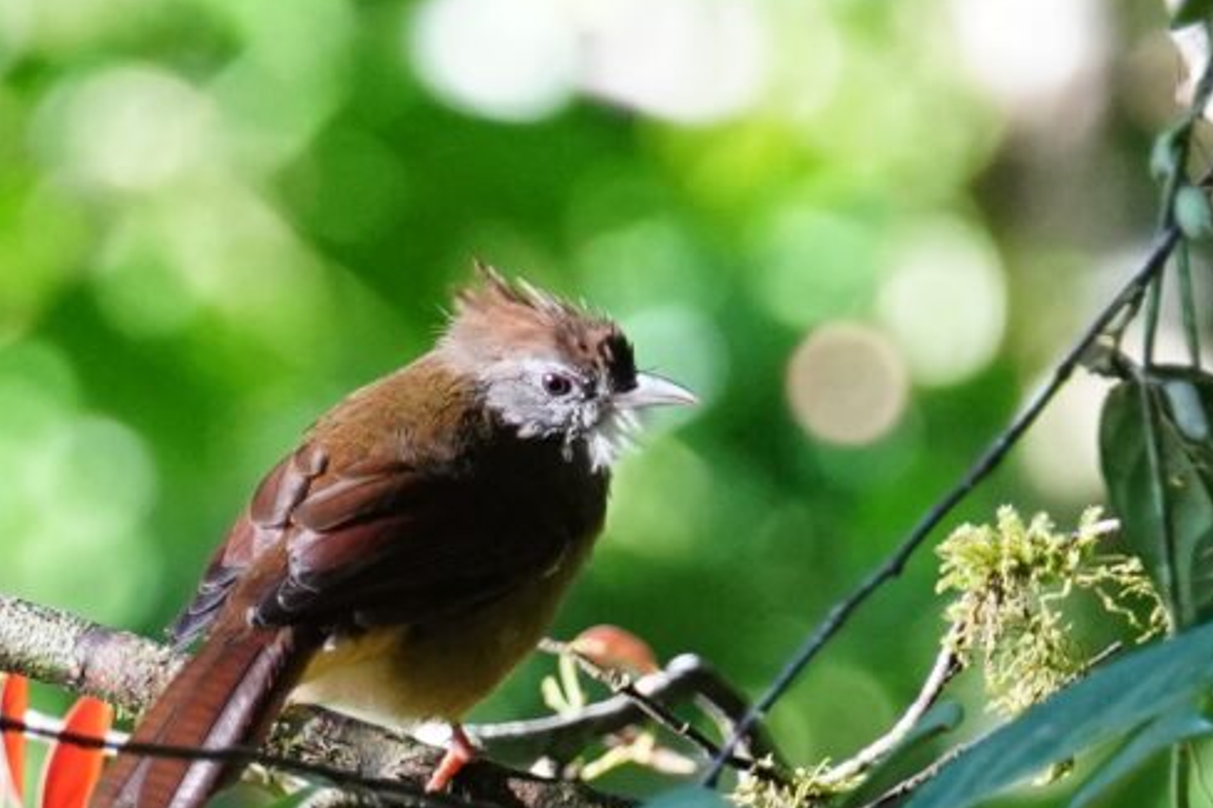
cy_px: 544
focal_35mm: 630
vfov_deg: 2.2
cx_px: 395
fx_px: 21219
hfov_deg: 3.3
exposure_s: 1/320
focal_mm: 400
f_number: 6.3
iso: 2000
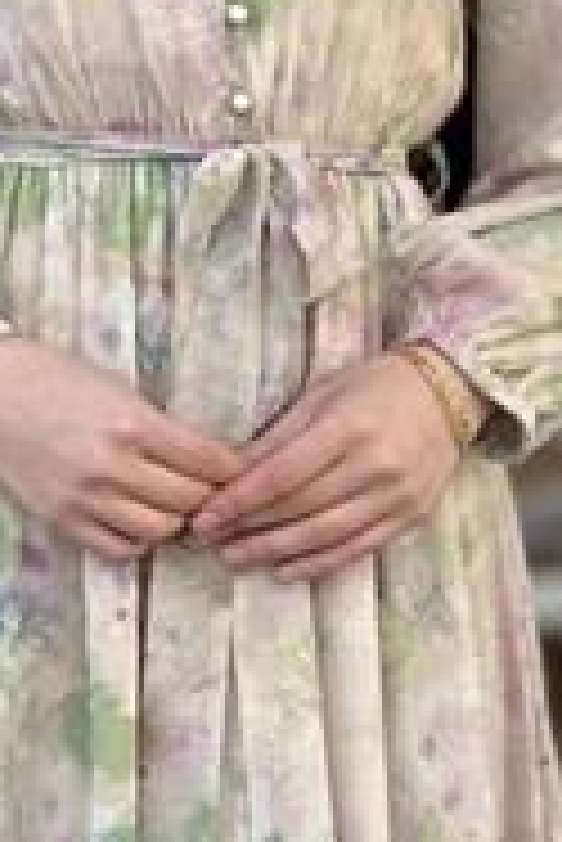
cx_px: 144
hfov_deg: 9.9
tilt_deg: +1.8
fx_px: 3249
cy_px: 27
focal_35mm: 139
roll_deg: +0.0
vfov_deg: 14.5
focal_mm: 6.86
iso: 80
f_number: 1.78
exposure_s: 1/756
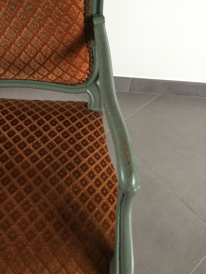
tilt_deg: -59.4
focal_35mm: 31
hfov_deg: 45.4
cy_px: 137
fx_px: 246
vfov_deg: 58.4
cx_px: 103
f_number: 2.4
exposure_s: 1/33
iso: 160
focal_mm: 3.3
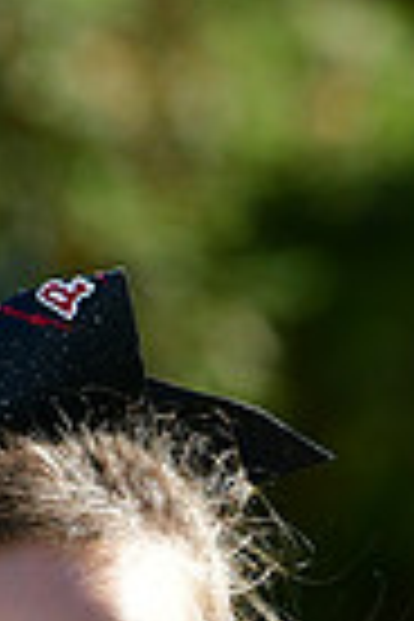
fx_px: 18491
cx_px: 128
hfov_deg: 1.3
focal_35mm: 1072
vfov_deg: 1.9
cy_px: 1278
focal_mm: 170
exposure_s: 1/1250
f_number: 4.5
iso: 400
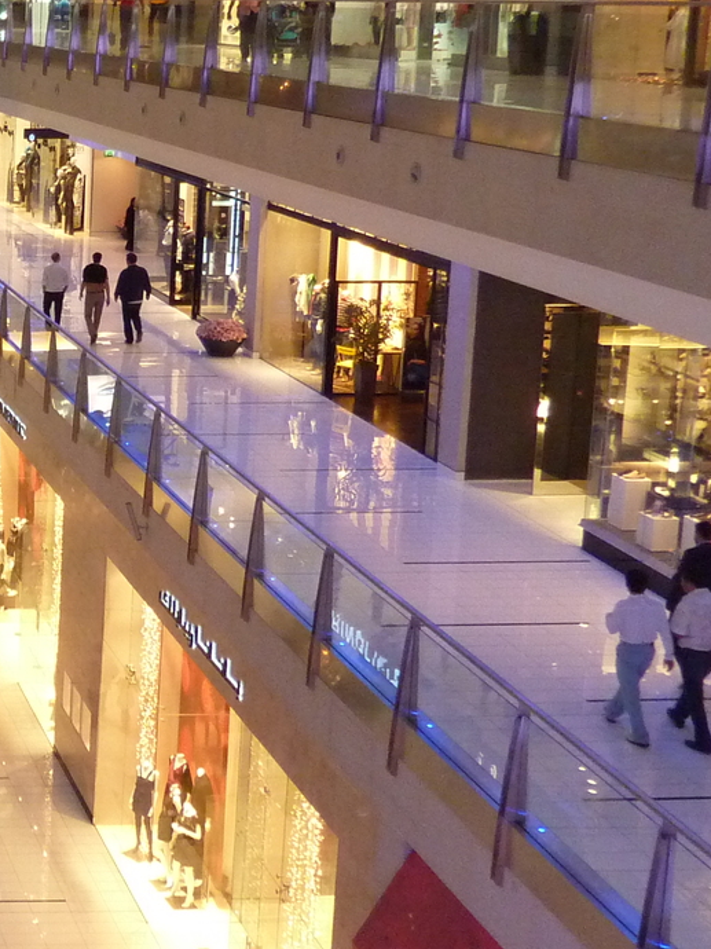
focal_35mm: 58
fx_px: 1589
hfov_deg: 21.2
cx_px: -360
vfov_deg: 32.7
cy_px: 257
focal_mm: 4.1
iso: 400
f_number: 3.3
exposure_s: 1/30
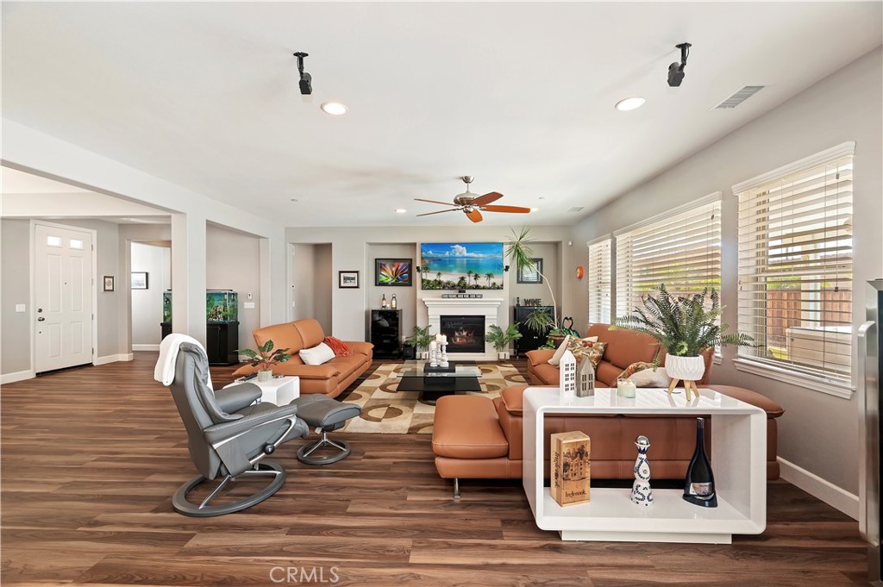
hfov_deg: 104.3
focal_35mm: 14
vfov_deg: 81.1
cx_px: 442
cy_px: 294
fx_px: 343
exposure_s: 1/2.5
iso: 500
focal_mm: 14
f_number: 10
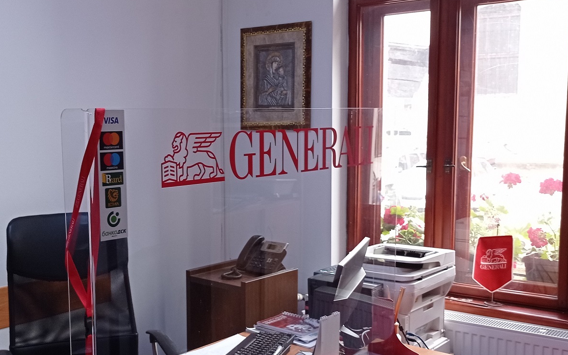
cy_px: 214
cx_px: 222
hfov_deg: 40.1
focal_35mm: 50
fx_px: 774
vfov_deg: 25.8
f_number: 1.79
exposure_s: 1/50
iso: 153
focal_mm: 4.7
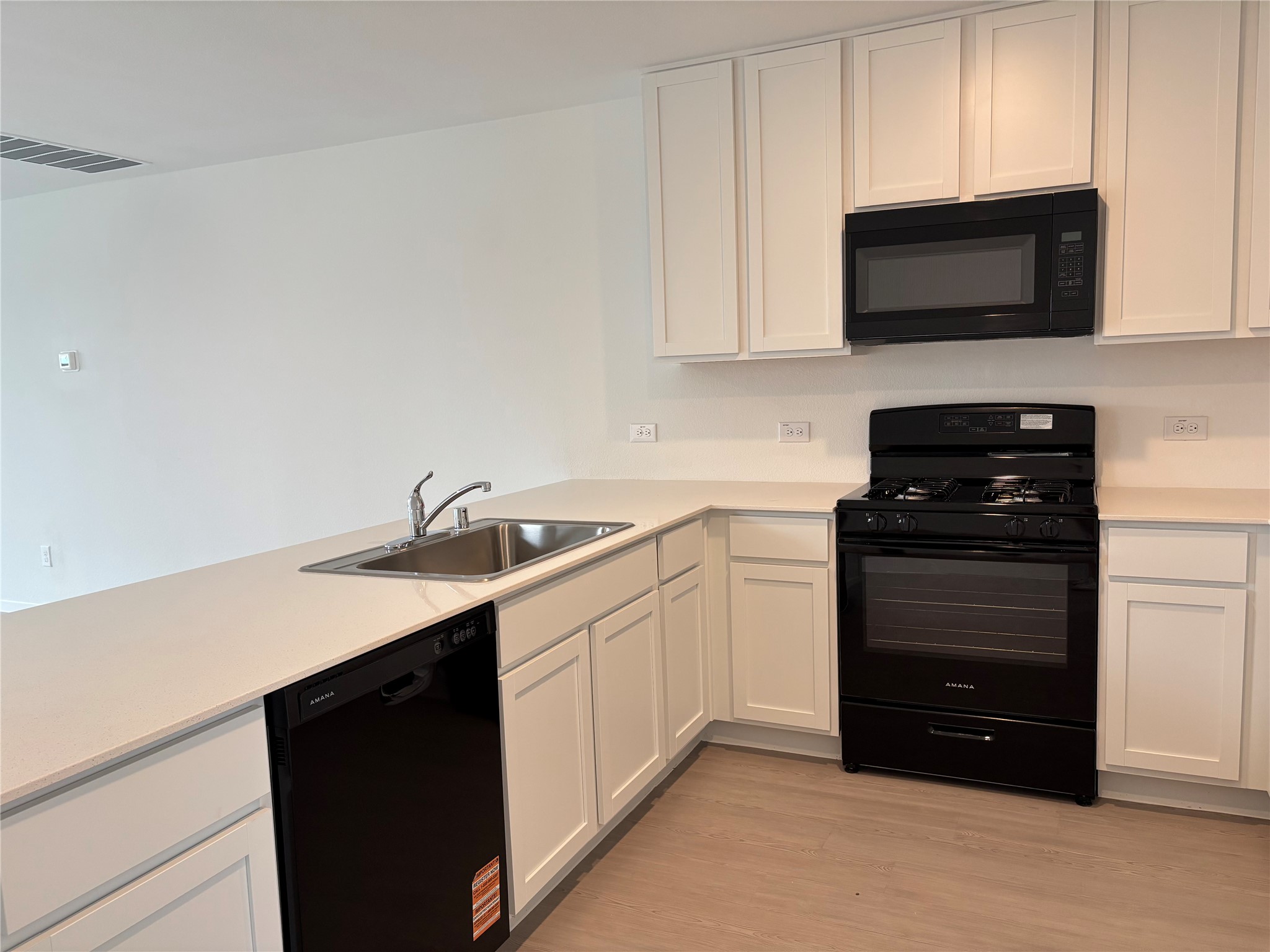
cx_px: 635
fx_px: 954
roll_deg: +2.3
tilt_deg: -6.6
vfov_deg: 53.1
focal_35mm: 26
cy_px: 476
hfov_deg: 67.3
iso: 125
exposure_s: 1/120
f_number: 1.6
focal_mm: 5.96
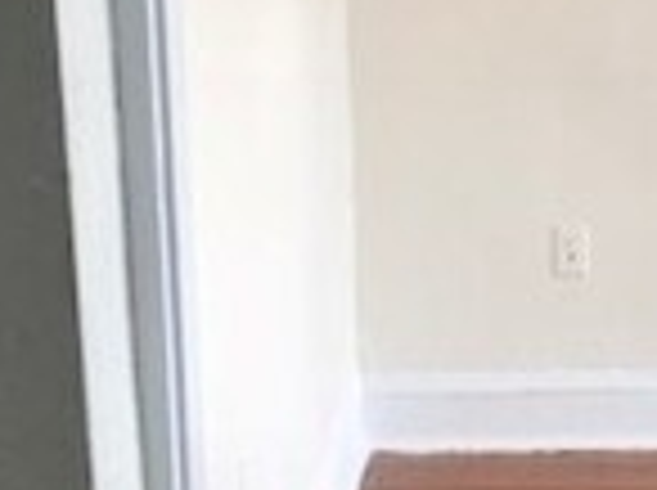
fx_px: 2425
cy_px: 454
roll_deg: +1.6
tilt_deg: -15.8
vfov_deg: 11.5
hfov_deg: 15.3
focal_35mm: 128
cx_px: 551
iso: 20
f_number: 1.8
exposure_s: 1/30
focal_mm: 3.99
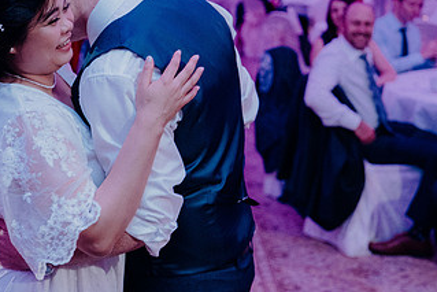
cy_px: 75
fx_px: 1081
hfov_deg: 22.6
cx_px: 93
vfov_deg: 15.3
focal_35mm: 89
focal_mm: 49
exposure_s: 1/160
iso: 3200
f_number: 3.5
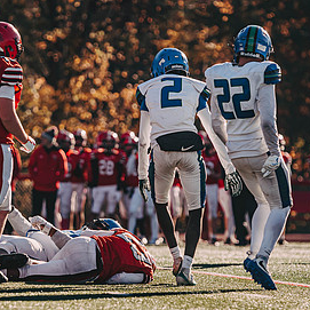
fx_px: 3769
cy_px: 220
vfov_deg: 4.7
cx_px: 96
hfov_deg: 4.7
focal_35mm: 372
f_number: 3.2
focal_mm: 175
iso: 250
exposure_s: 1/2000
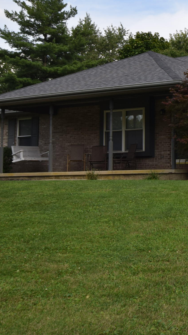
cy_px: 115
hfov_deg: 17.6
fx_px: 559
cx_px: 258
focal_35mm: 63
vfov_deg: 33.1
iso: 200
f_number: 8
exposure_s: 1/250
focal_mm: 20
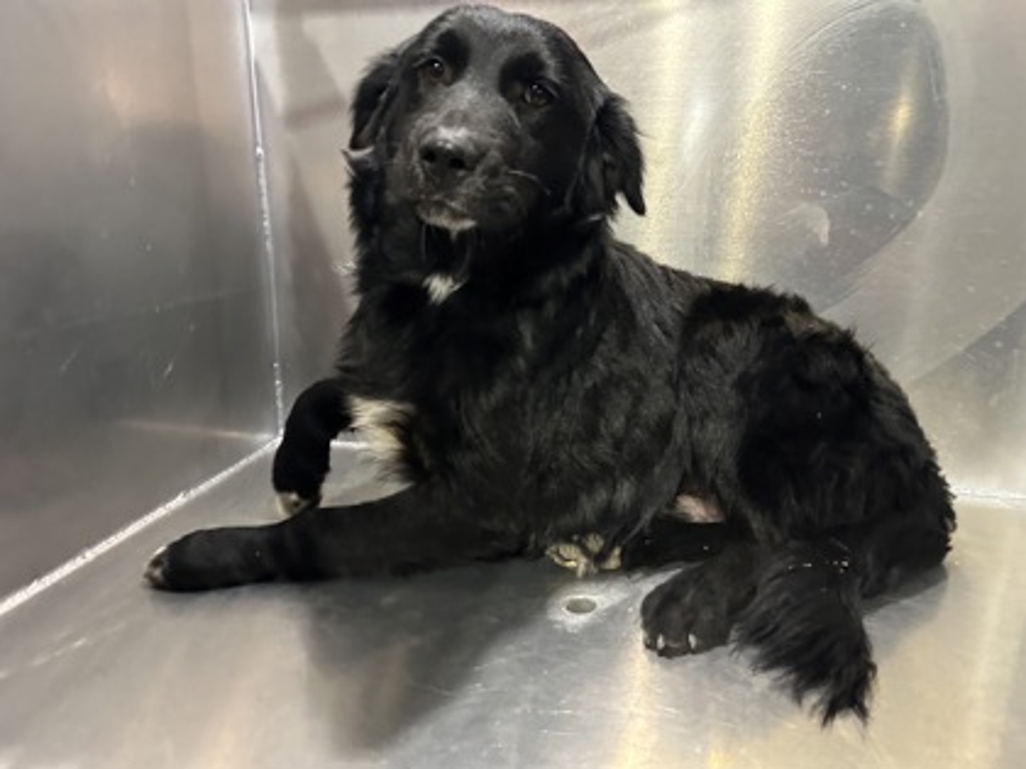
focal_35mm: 26
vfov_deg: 53.1
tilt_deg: -9.8
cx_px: 513
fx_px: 771
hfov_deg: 67.3
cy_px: 384
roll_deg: +2.7
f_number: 1.5
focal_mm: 5.7
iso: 500
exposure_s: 1/30
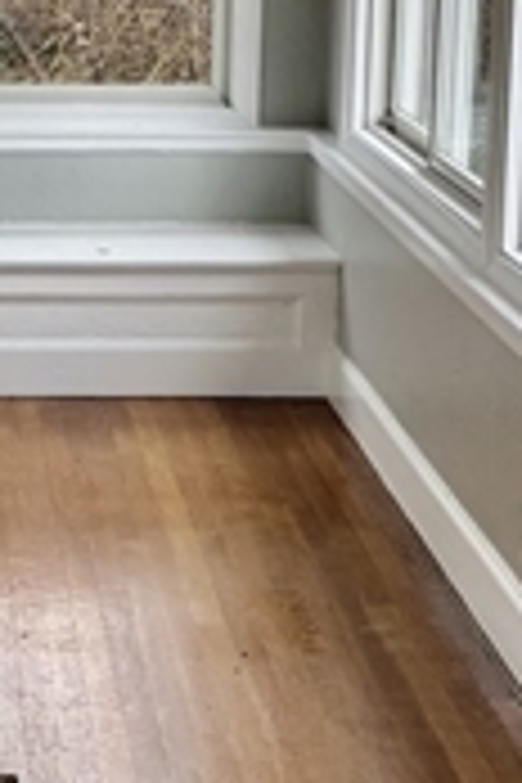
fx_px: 2392
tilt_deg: -11.3
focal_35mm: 110
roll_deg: +0.1
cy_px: 225
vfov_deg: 18.5
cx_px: -4
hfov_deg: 12.3
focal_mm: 6.76
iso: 50
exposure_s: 1/139
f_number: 1.78
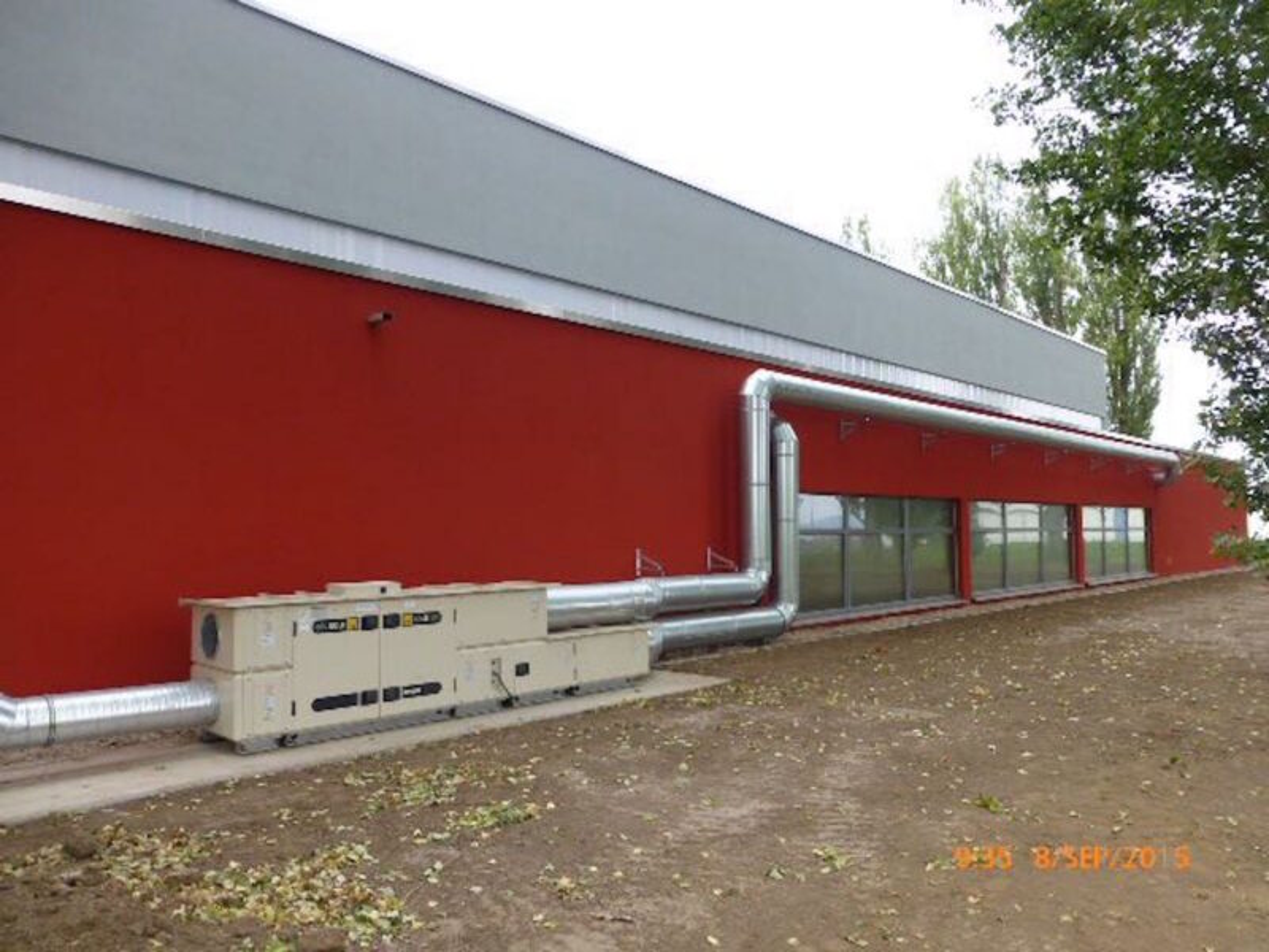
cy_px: 476
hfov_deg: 71.6
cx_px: 634
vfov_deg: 56.8
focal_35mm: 24
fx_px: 880
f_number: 3.3
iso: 200
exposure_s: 1/125
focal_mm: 4.3
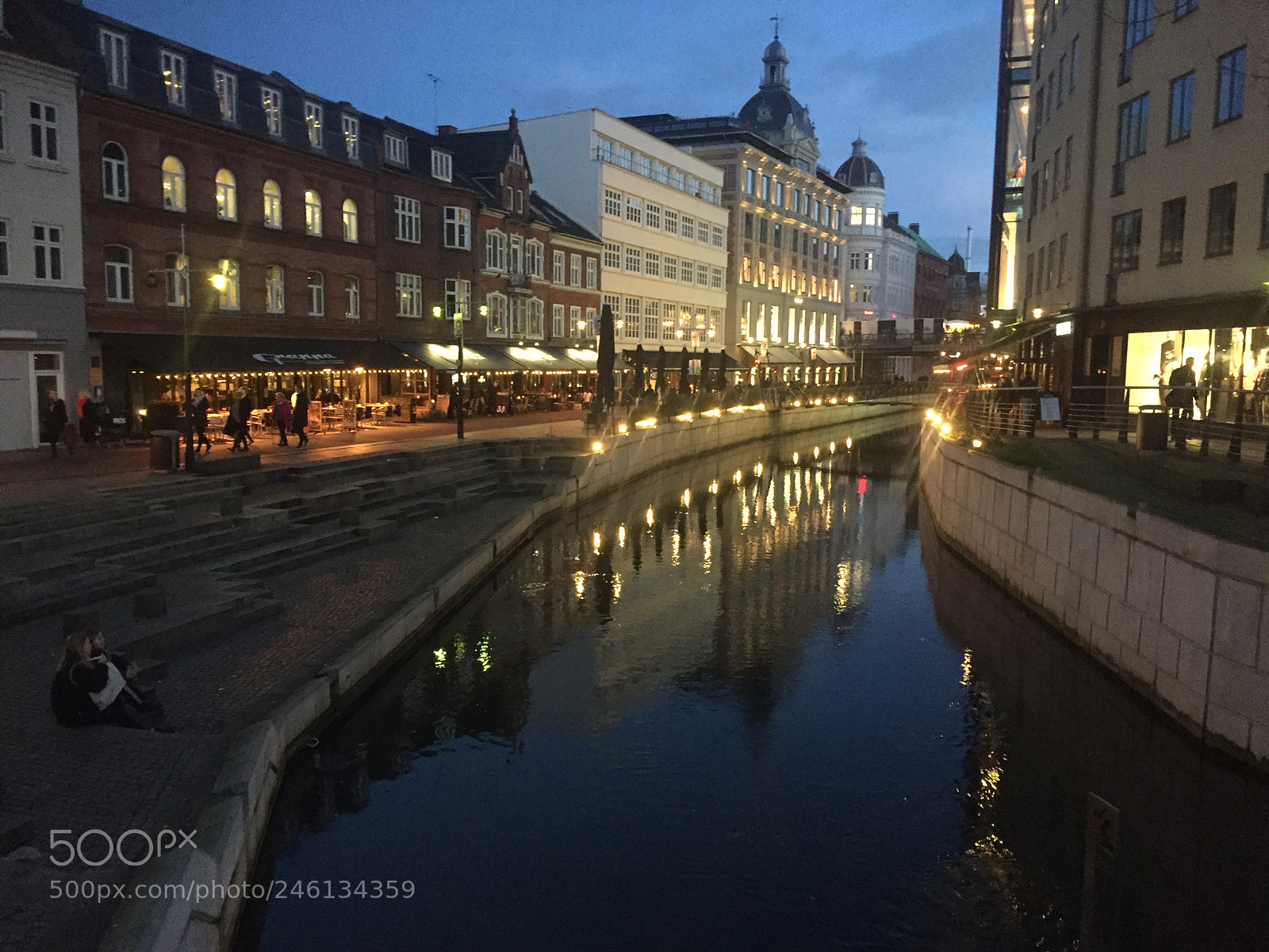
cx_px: 634
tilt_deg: -6.9
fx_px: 1063
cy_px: 476
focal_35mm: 29
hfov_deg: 61.7
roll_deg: -2.3
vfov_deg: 48.2
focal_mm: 4.15
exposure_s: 1/17
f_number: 2.2
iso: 320
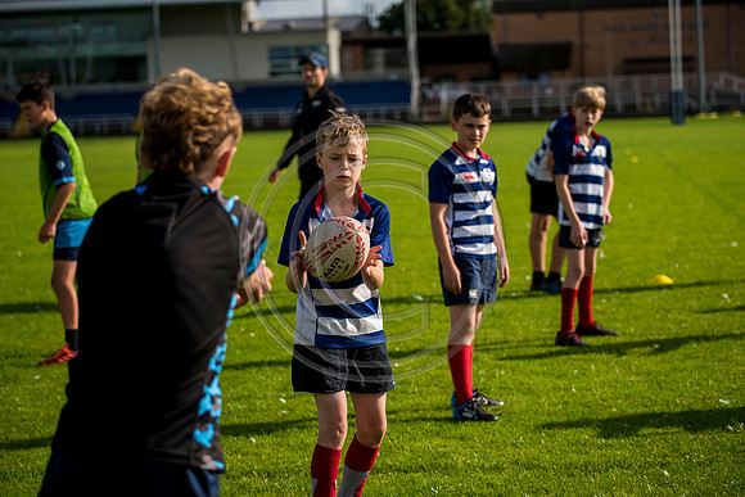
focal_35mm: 95
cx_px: 372
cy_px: 248
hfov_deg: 21.5
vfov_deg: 14.4
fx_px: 1966
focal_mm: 95
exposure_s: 1/1250
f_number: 4
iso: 250
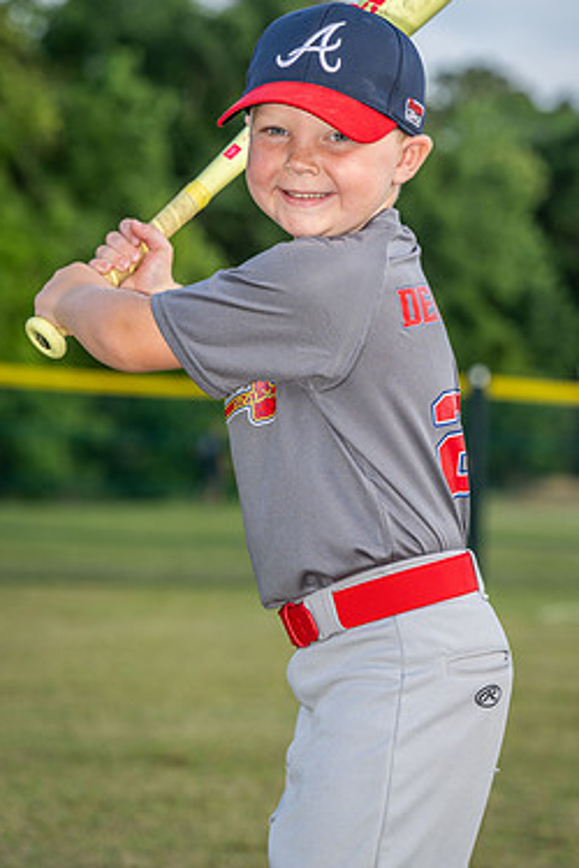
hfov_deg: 9.5
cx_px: 334
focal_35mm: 144
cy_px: 370
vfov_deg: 14.2
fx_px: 3474
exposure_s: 1/200
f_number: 5.6
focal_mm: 120
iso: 100
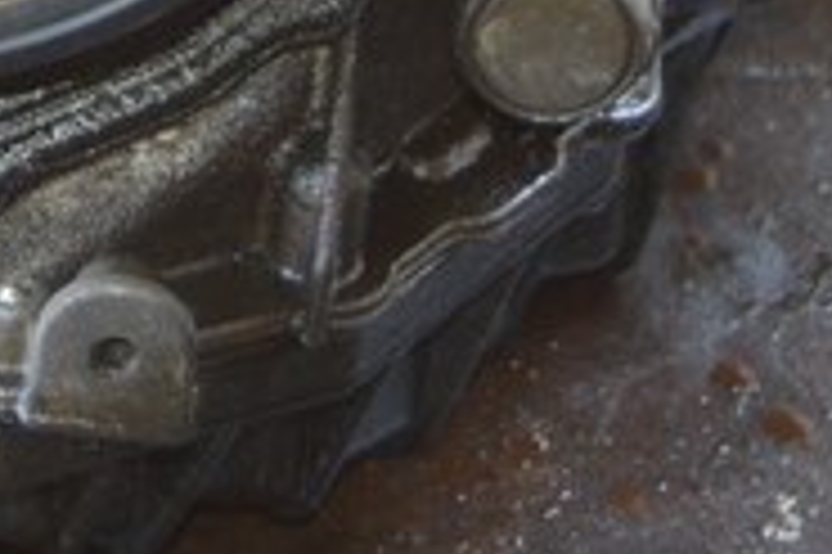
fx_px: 7273
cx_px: -270
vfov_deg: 4.3
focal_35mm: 315
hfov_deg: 6.5
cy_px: -817
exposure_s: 1/60
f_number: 4.8
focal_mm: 38
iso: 720
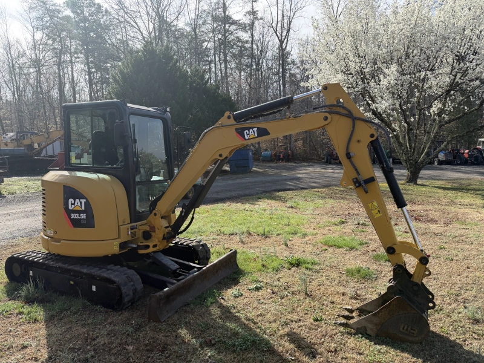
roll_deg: +2.5
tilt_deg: -8.4
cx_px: 242
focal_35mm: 24
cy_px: 182
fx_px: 336
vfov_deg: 56.8
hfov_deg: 71.6
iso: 100
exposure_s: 1/3145
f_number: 1.78
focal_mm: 6.76
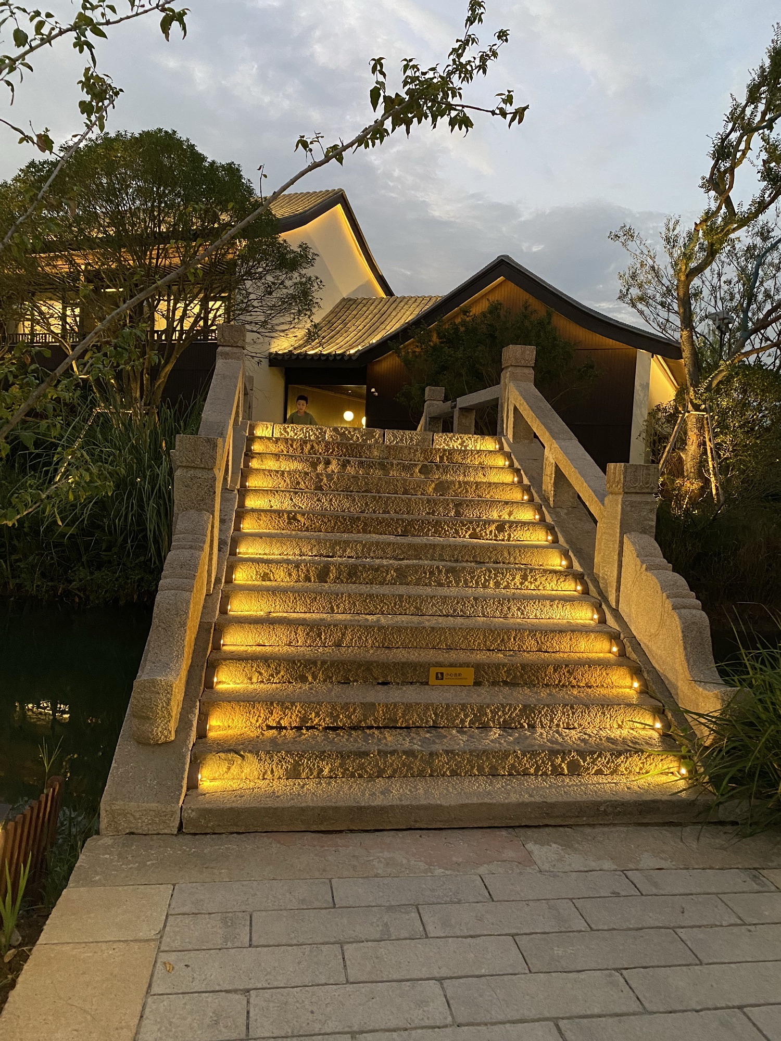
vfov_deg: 67.3
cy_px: 520
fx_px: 782
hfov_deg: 53.1
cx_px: 390
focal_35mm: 26
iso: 500
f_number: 1.8
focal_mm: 4.25
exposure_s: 1/40
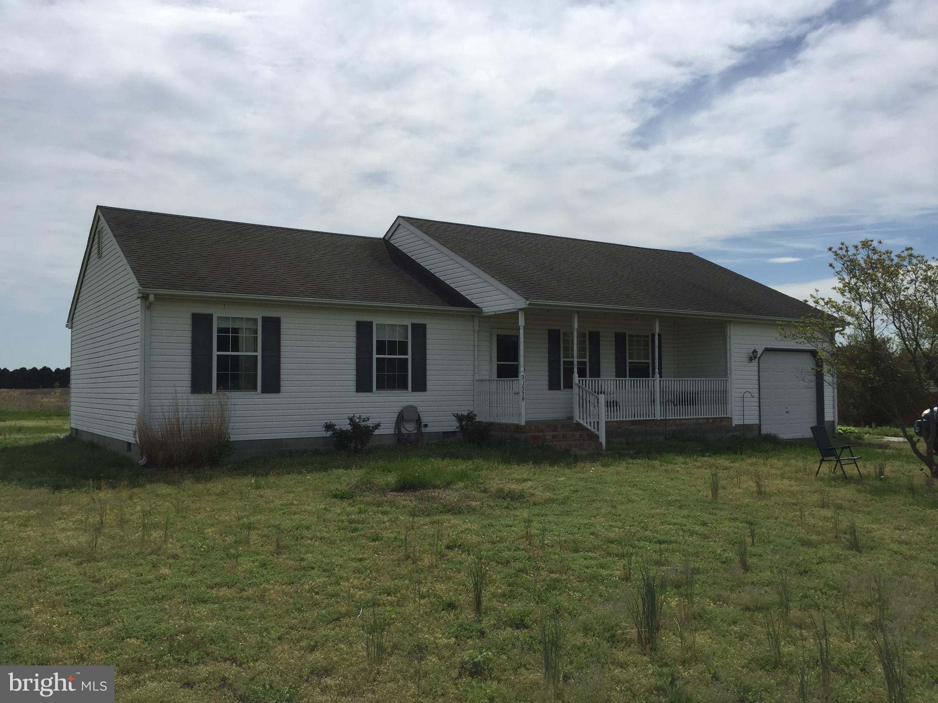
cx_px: 469
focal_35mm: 29
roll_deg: -1.1
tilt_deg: +2.6
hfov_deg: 61.7
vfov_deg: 48.2
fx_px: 786
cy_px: 352
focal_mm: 4.15
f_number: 2.2
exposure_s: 1/4405
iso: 32
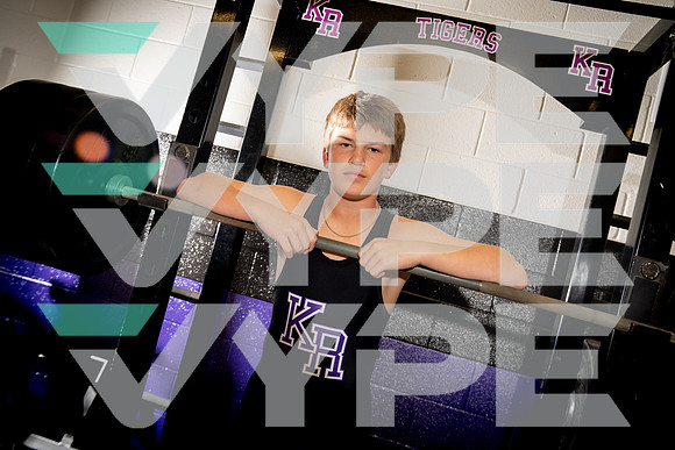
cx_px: 338
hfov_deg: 61.9
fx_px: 563
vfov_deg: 43.6
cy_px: 225
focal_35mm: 30
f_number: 5
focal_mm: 30
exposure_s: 1/250
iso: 500
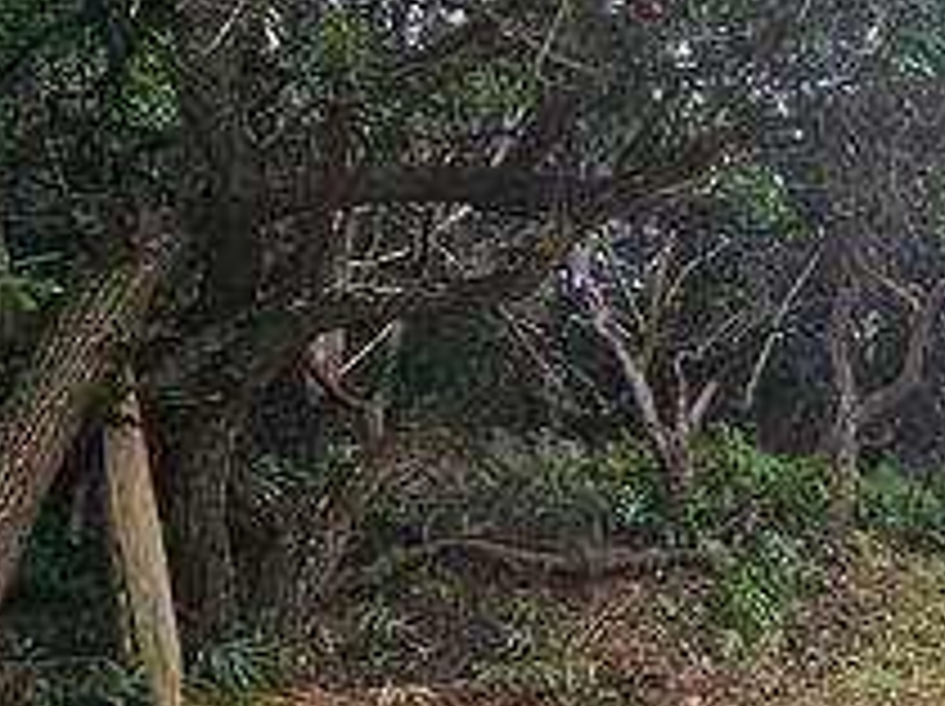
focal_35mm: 31
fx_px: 845
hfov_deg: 42.5
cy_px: 434
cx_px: 1089
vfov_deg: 45.0
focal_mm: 2.2
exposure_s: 1/381
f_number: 2.2
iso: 50
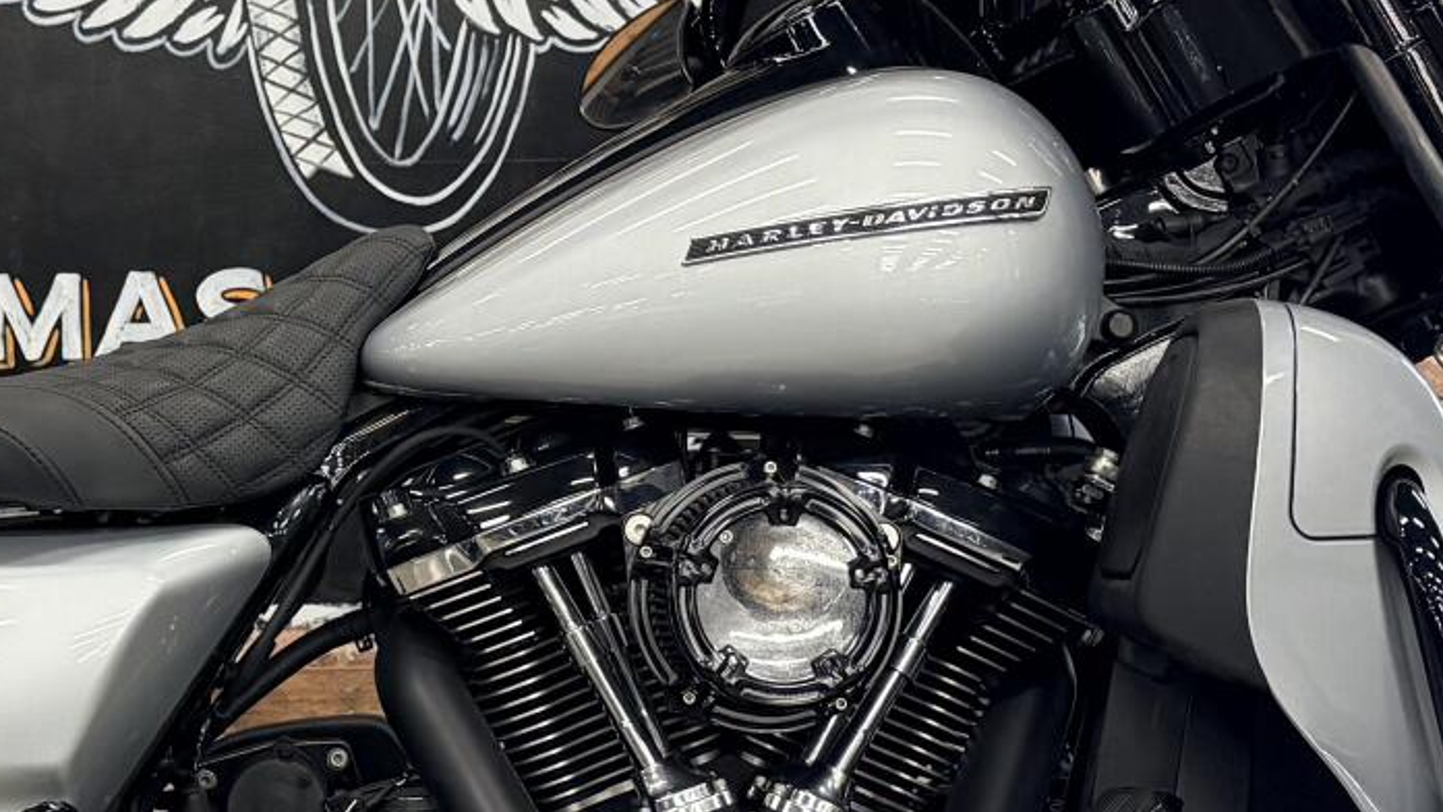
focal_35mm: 75
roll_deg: +1.2
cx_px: 356
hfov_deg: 27.8
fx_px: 2870
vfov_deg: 16.1
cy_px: 410
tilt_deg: -7.2
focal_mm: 6.76
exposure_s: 1/120
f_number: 1.78
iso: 320
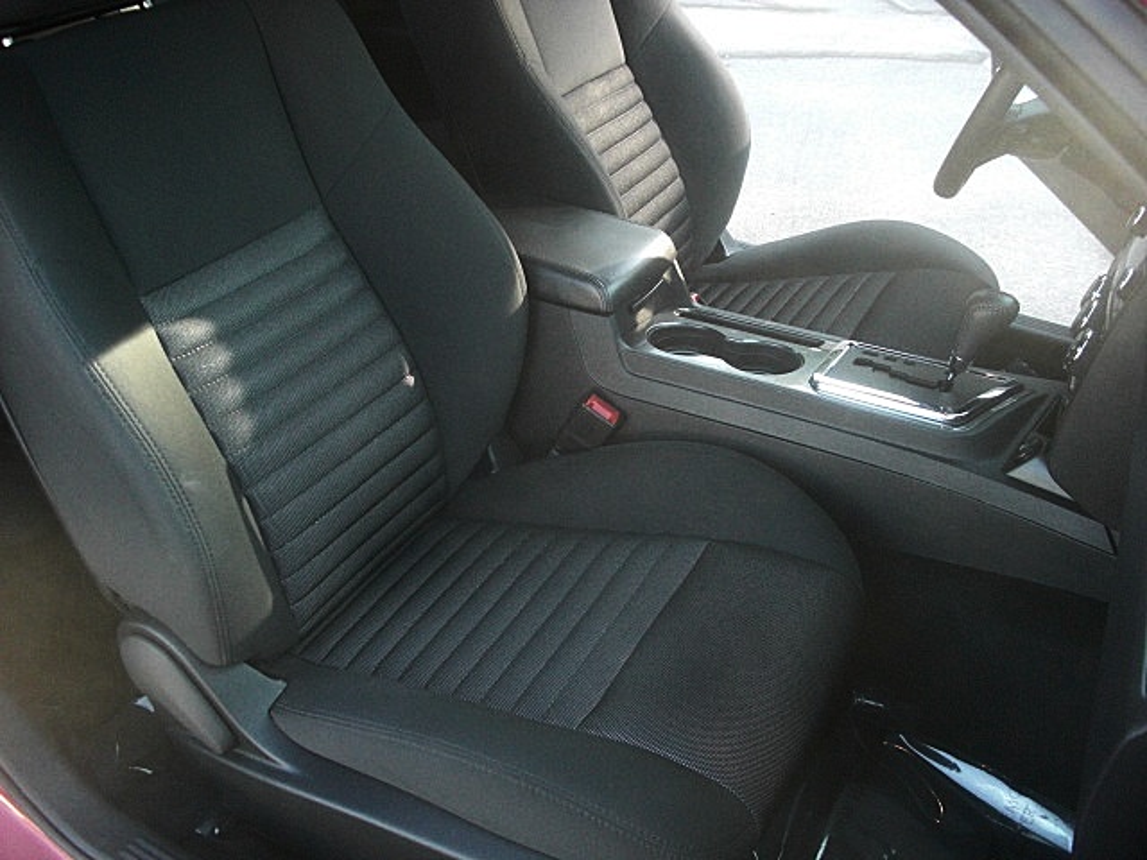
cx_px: 574
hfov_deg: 51.4
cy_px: 430
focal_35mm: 36
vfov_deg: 39.7
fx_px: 1193
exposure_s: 1/125
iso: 400
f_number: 2.8
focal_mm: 6.3
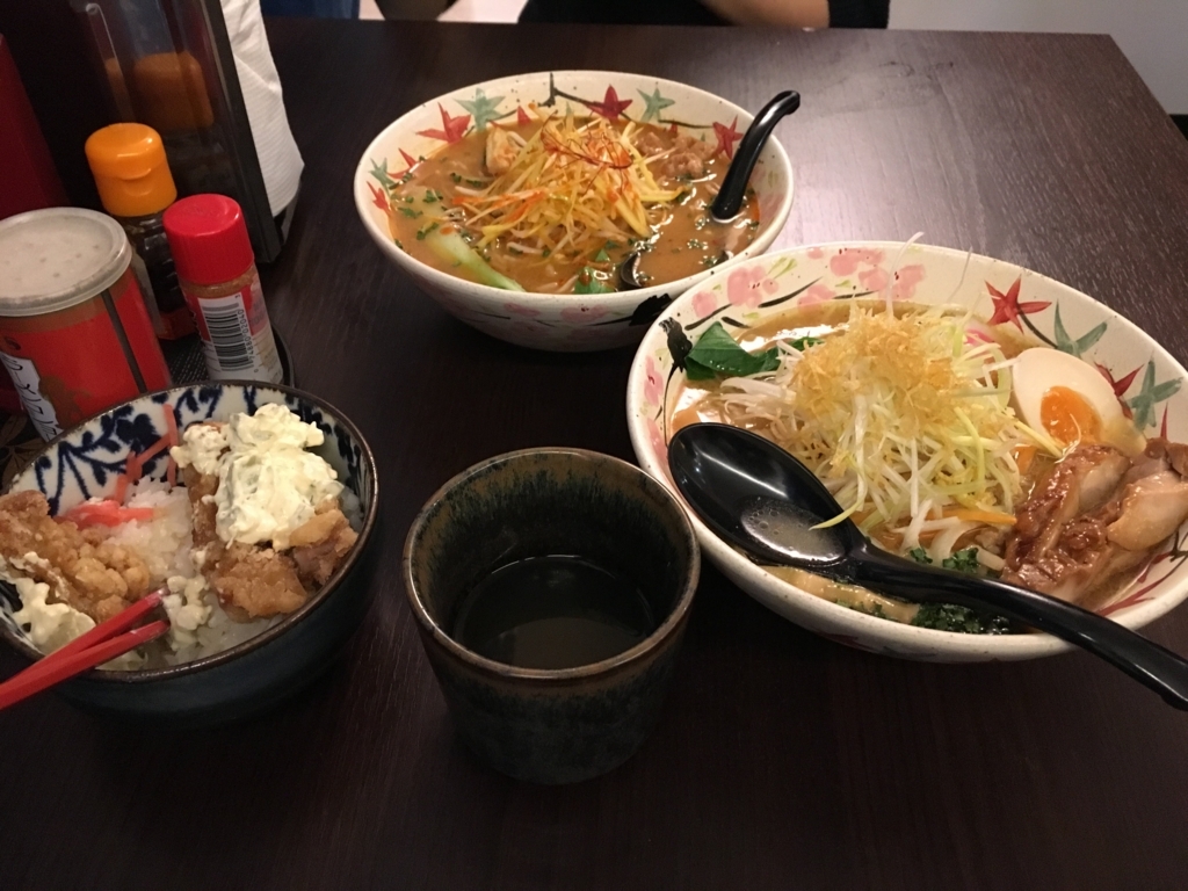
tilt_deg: -44.0
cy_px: 446
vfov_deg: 48.2
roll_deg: +1.0
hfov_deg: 61.7
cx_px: 594
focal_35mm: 29
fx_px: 995
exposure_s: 1/17
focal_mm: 4.15
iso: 320
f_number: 2.2
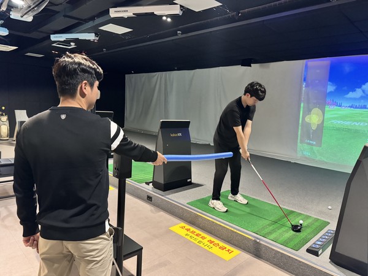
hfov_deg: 71.6
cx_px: 184
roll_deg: -2.6
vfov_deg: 56.8
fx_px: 255
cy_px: 138
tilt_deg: -5.7
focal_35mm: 24
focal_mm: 6.76
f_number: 1.78
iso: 1000
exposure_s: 1/40
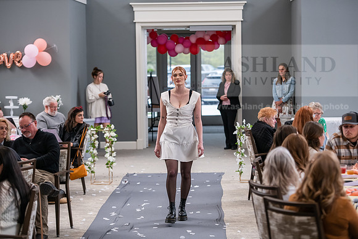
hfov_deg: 20.0
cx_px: 179
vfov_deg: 13.4
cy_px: 120
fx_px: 1015
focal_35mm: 102
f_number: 3.5
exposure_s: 1/200
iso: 1600
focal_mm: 102
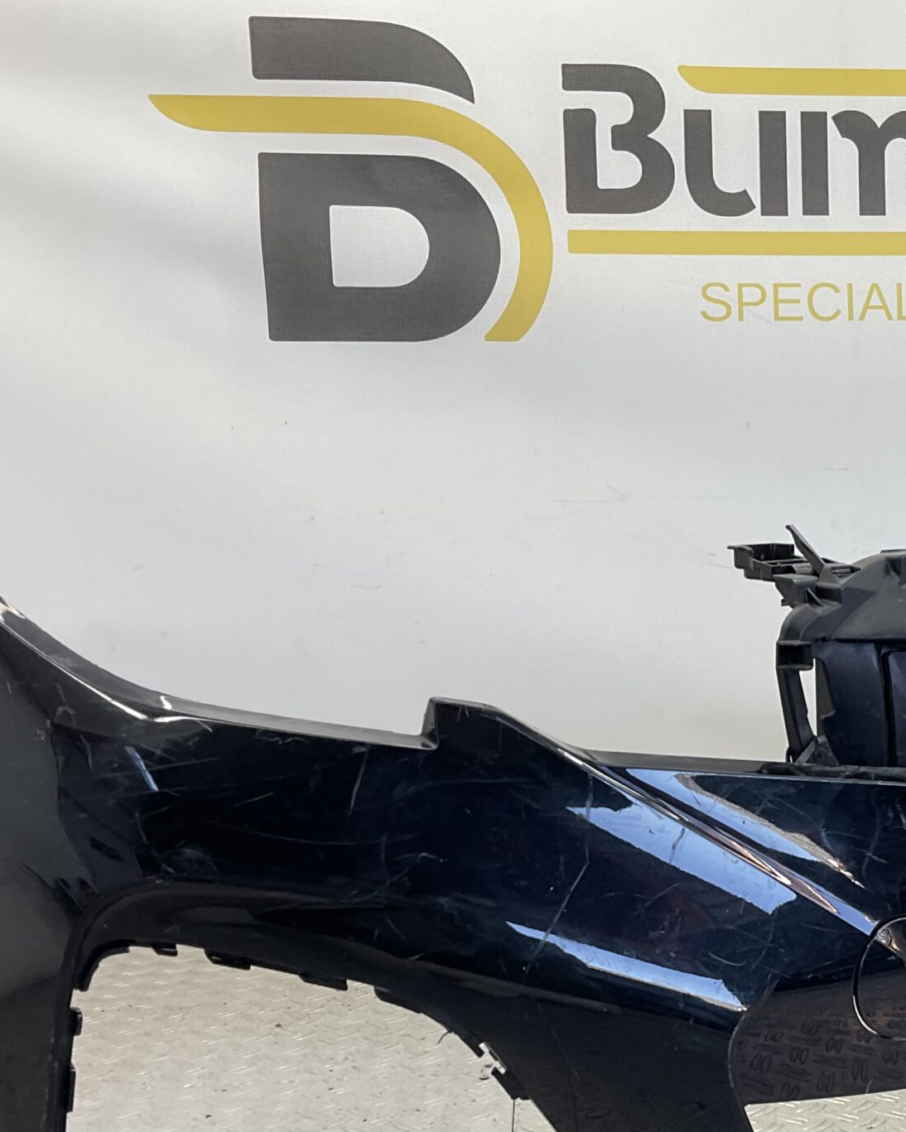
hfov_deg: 27.8
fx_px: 1776
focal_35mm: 53
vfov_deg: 34.9
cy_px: 774
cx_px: 780
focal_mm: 3
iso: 25
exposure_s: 1/120
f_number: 1.8
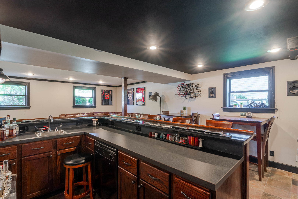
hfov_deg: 95.0
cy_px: 100
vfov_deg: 72.1
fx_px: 137
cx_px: 149
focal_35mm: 16
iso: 200
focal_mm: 11
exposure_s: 1/2
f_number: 8
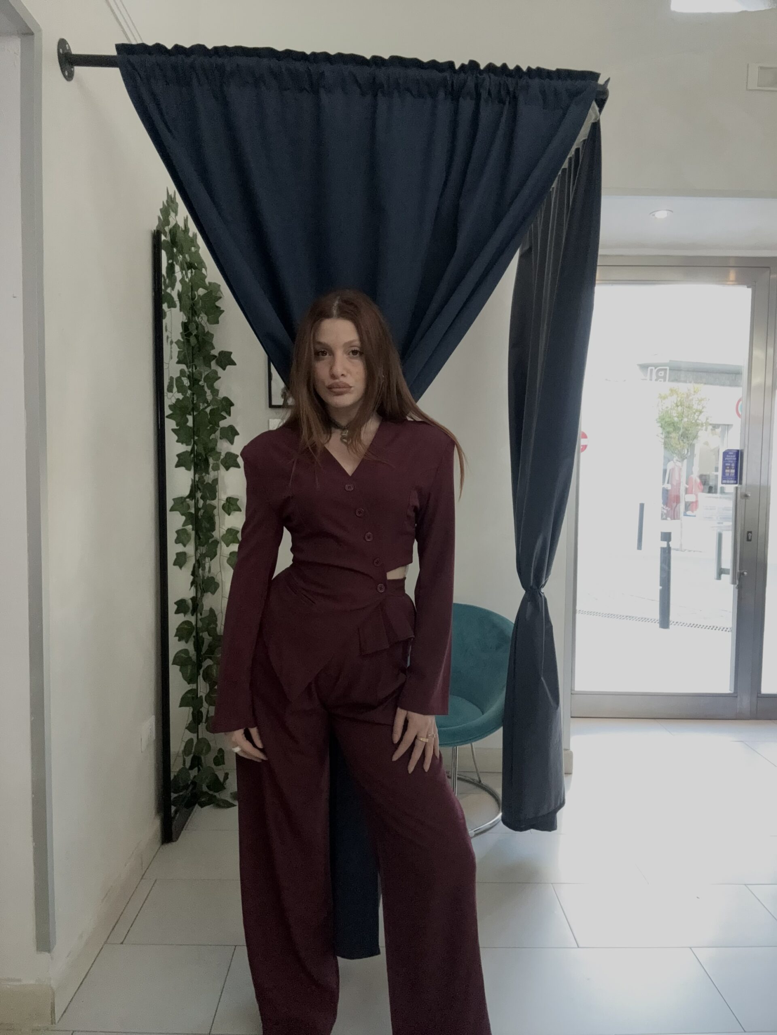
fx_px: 688
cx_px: 388
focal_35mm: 23
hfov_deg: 58.9
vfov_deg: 73.9
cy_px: 518
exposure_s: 1/50
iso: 80
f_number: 1.9
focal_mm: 2.69
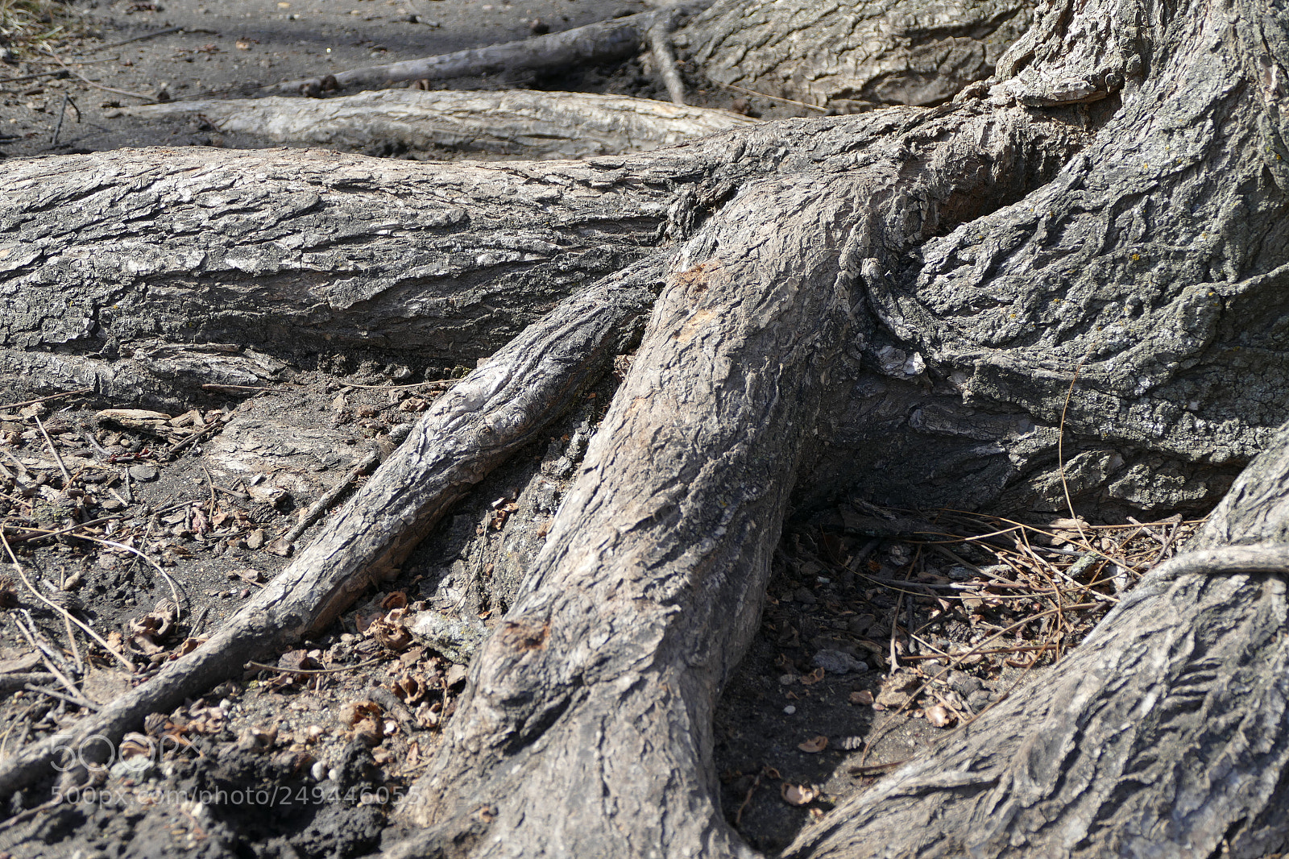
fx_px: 2756
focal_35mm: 77
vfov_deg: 17.7
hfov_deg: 26.3
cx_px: 644
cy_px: 430
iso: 125
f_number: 3.7
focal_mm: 28.21
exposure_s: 1/500
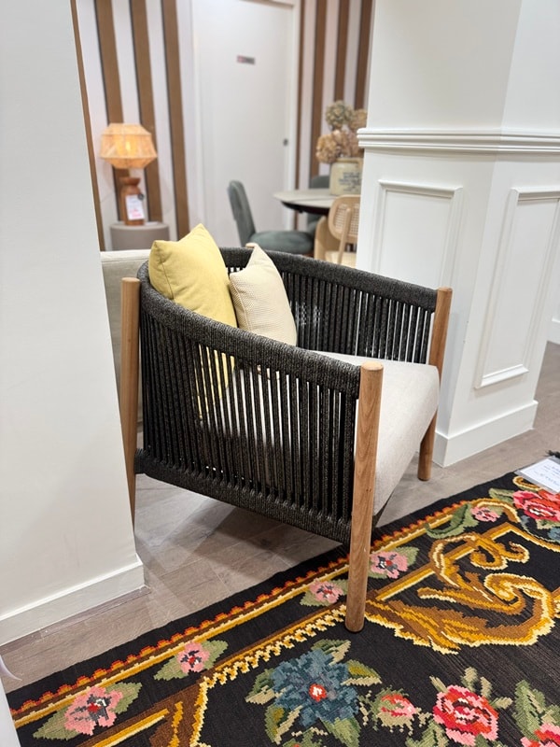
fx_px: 518
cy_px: 374
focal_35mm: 24
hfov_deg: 56.8
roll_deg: -0.6
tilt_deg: -24.1
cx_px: 280
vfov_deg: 71.6
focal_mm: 6.76
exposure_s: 1/100
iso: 125
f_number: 1.78
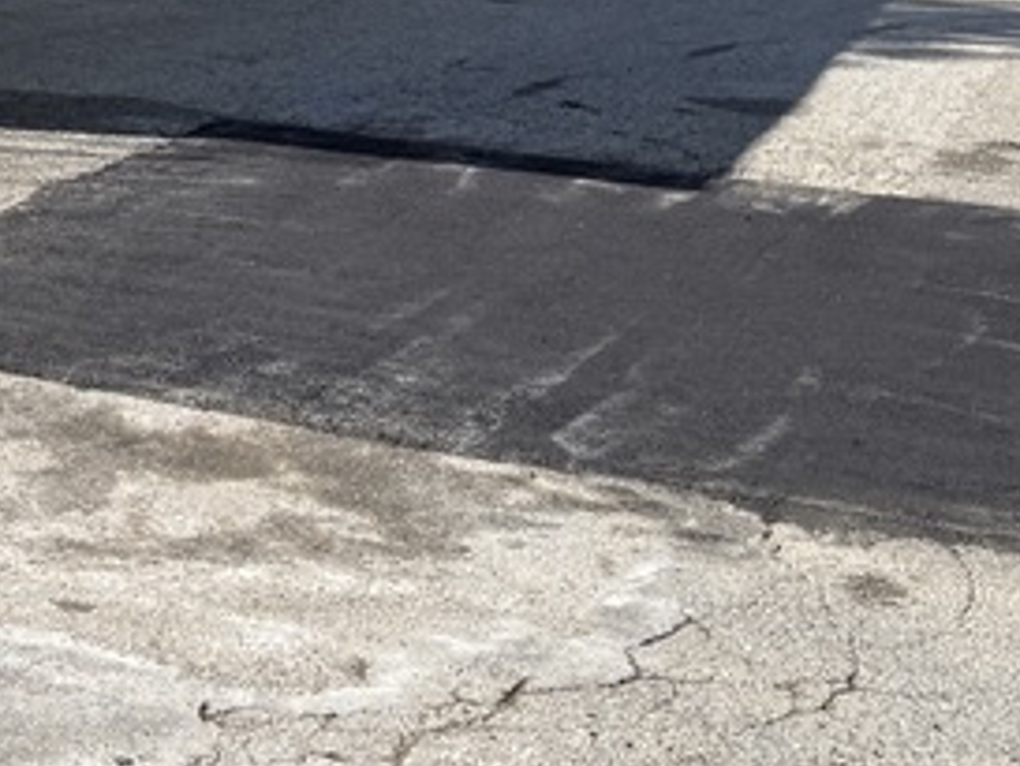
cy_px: 277
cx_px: -404
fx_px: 2653
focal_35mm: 90
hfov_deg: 19.6
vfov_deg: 16.4
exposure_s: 1/3021
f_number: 1.78
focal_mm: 6.76
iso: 80
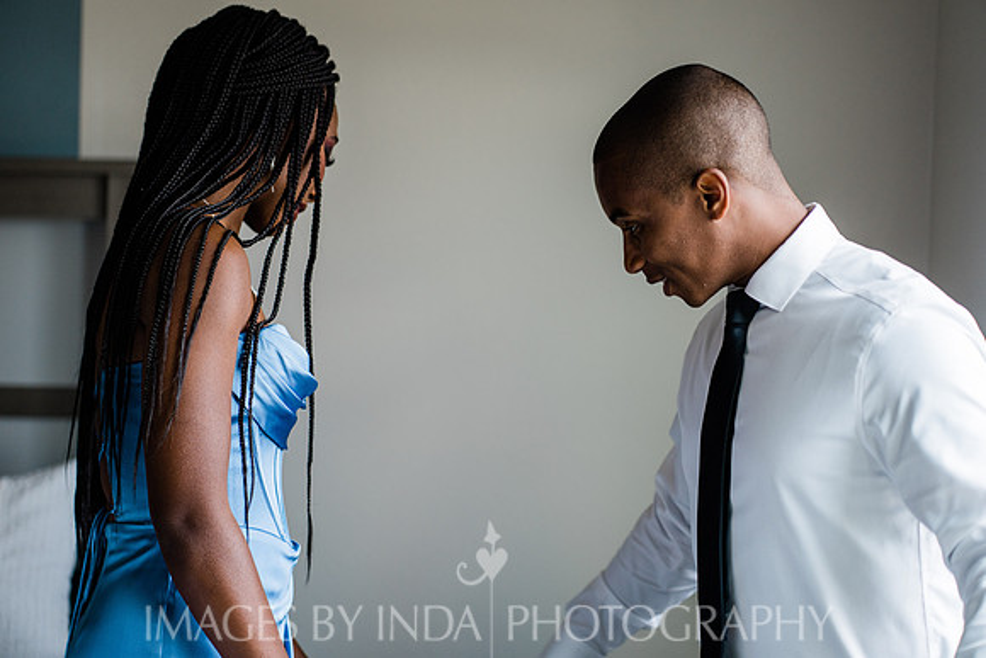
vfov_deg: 16.1
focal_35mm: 85
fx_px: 2328
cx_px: 493
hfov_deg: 23.9
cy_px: 329
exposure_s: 1/160
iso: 400
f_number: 2.5
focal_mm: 85
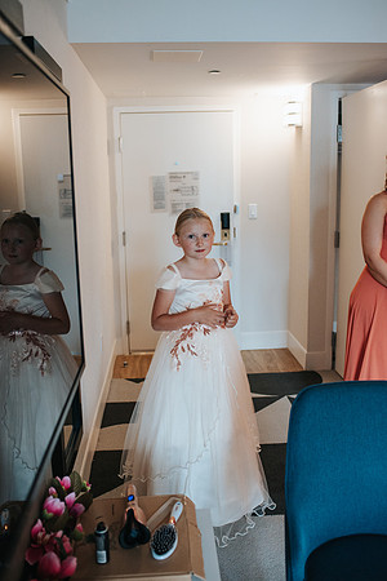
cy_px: 290
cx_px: 194
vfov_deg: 54.4
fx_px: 564
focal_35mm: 35
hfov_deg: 37.9
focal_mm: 35
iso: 1000
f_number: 3.2
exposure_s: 1/200
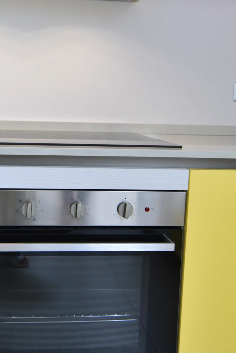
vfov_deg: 50.4
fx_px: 373
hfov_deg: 34.2
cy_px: 141
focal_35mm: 38
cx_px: 51
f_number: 2.8
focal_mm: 20
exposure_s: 1/80
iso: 200
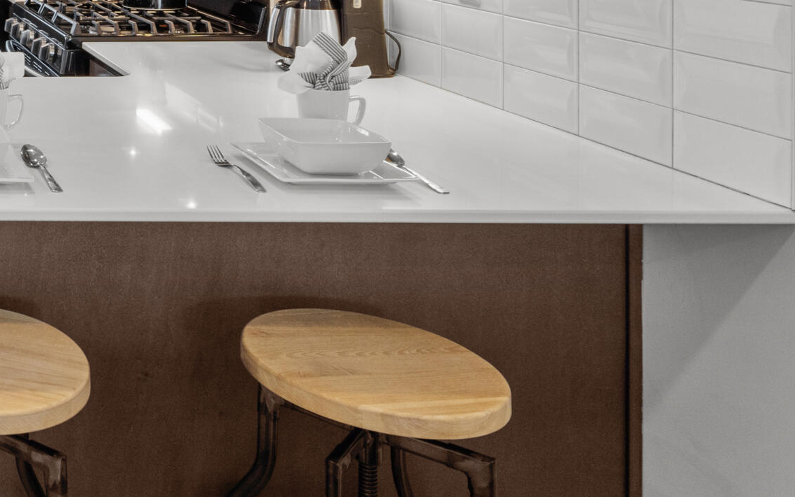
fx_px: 932
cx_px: -197
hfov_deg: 34.9
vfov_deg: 26.3
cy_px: -112
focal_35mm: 43
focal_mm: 16
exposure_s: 1/6
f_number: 10
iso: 250
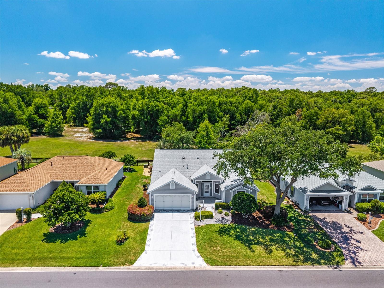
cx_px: 192
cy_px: 144
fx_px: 266
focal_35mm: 24
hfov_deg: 71.6
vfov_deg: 56.8
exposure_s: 1/500
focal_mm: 8.67
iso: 170
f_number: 1.8
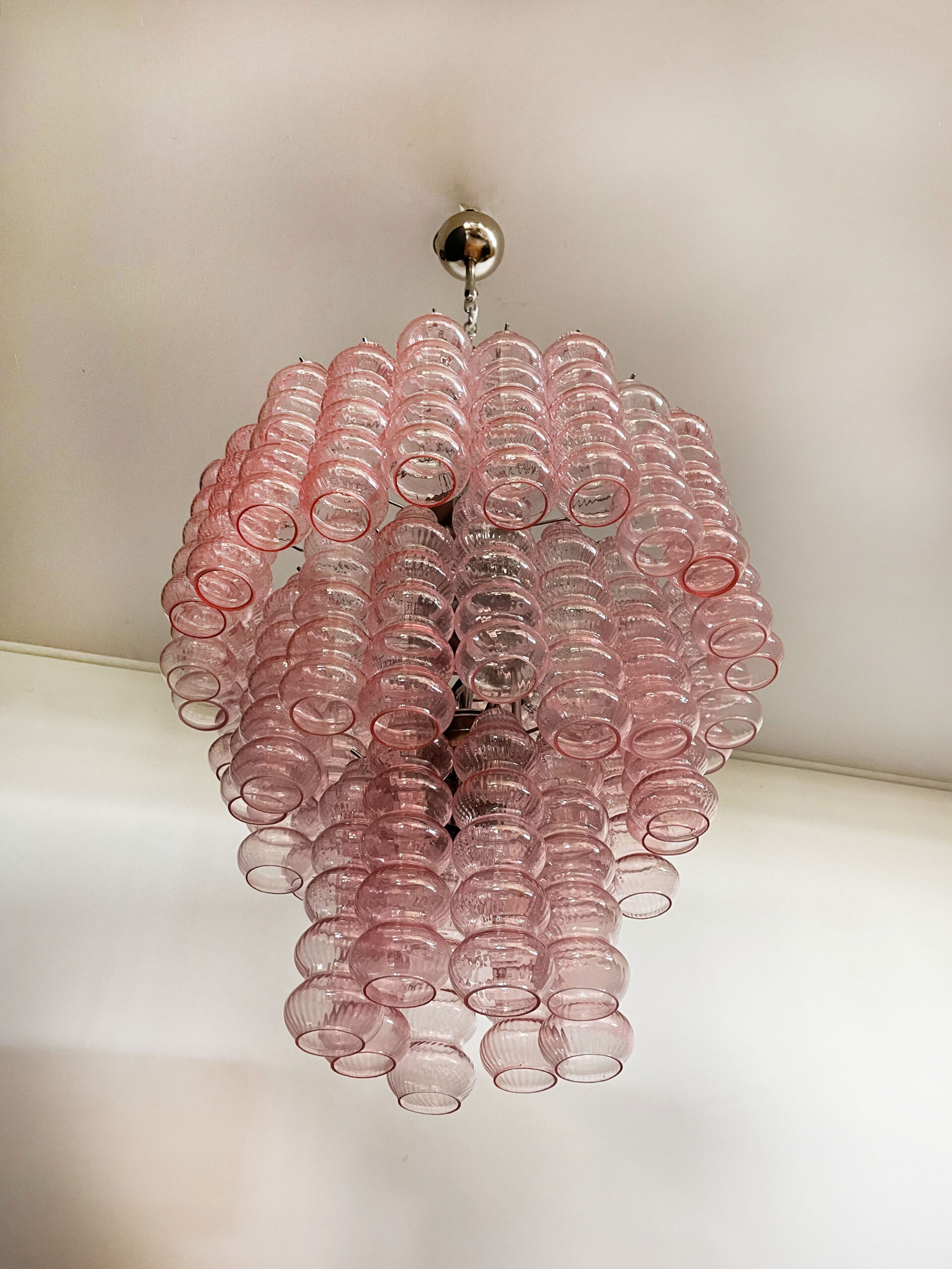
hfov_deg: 53.1
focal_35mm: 26
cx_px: 476
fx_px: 953
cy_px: 634
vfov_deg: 67.3
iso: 200
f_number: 1.6
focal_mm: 4.2
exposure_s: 1/50
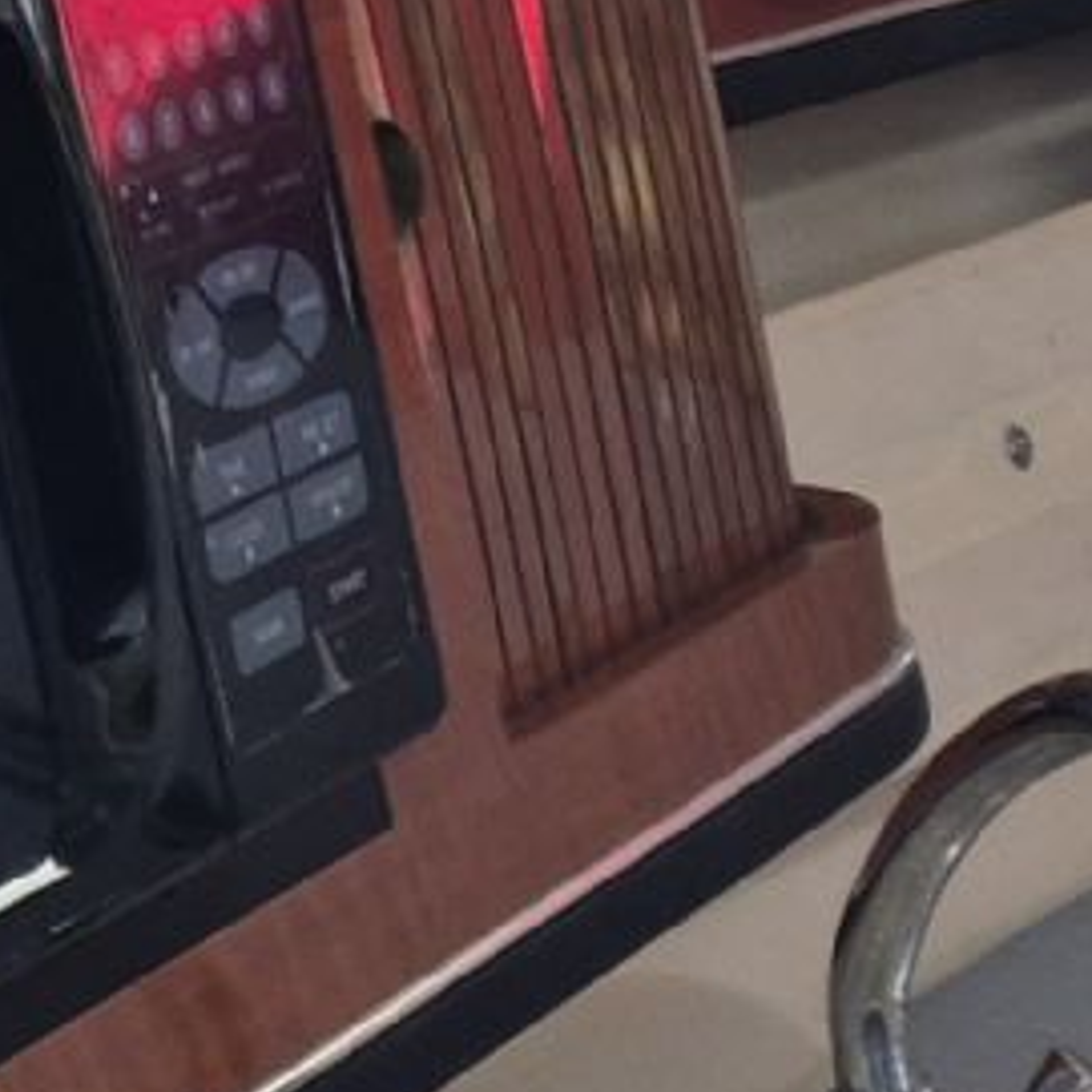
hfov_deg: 10.3
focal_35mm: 144
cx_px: 2720
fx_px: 5139
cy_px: 1314
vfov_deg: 11.9
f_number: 1.8
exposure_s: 1/180
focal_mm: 5.4
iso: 160
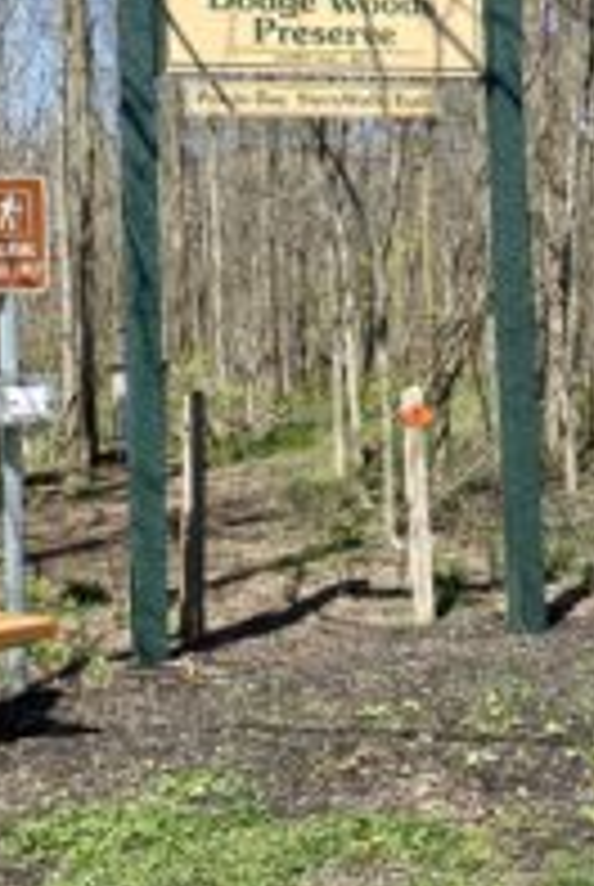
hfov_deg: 19.5
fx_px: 1726
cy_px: 250
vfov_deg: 28.5
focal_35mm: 70
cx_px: 358
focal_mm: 4.25
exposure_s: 1/1996
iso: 32
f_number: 1.8
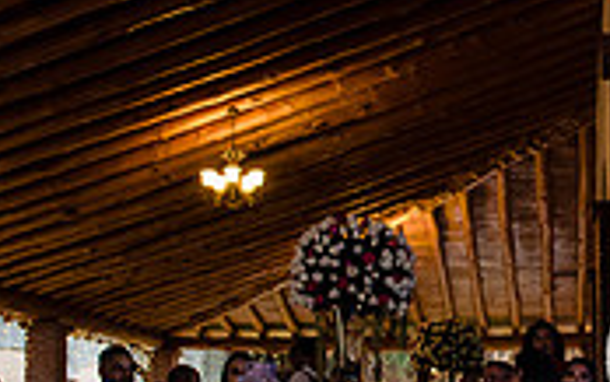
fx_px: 1414
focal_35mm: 85
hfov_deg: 23.8
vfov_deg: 15.4
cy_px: 261
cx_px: 526
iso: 2000
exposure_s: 1/100
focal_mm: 24
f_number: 7.1
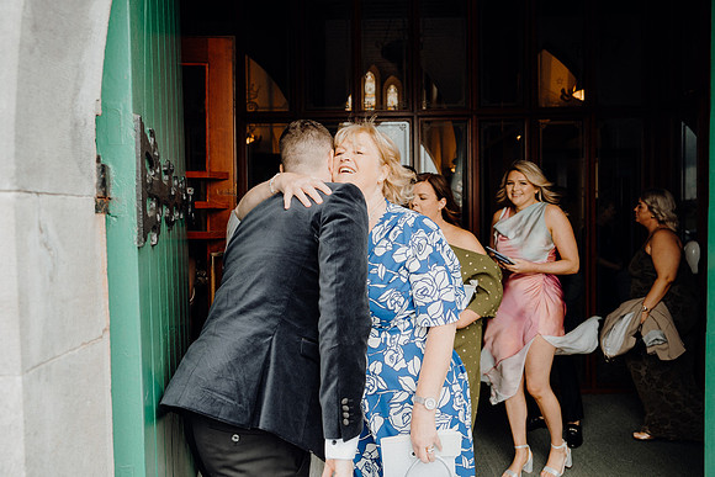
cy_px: 238
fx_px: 516
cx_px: 358
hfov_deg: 69.4
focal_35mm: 26
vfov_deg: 49.6
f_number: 3.5
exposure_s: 1/200
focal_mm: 26
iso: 250
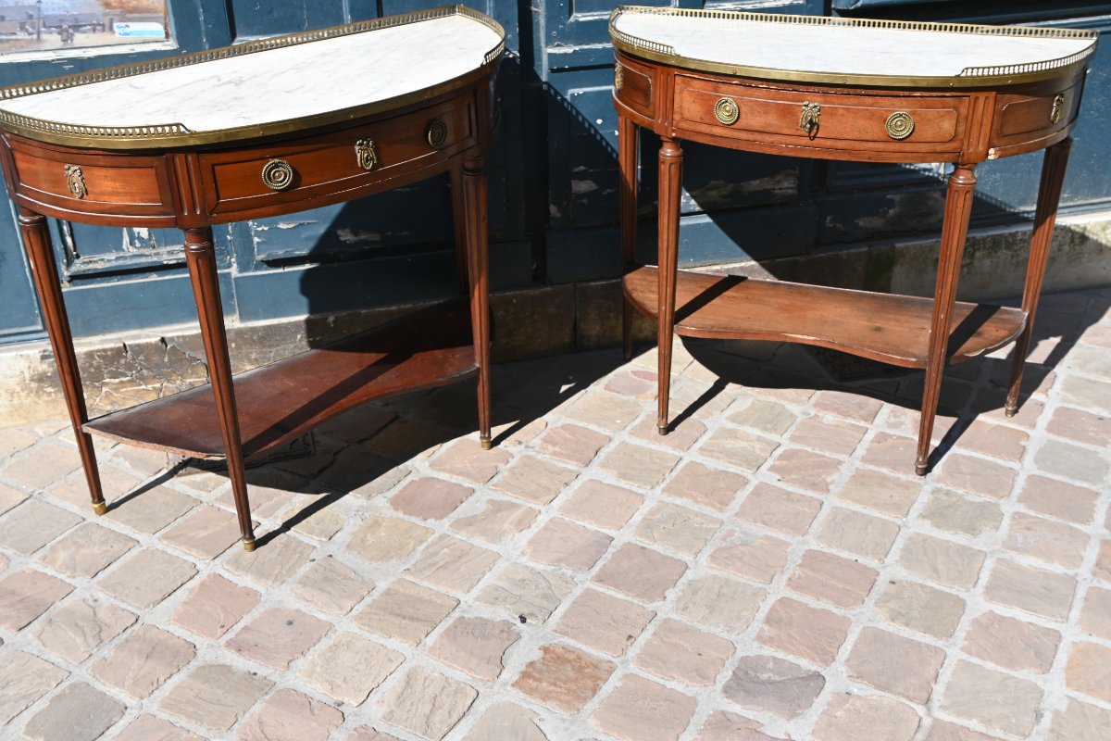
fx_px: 1203
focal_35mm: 39
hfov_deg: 49.6
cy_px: 370
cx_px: 556
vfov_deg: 34.2
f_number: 6.3
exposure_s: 1/250
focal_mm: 26
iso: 100
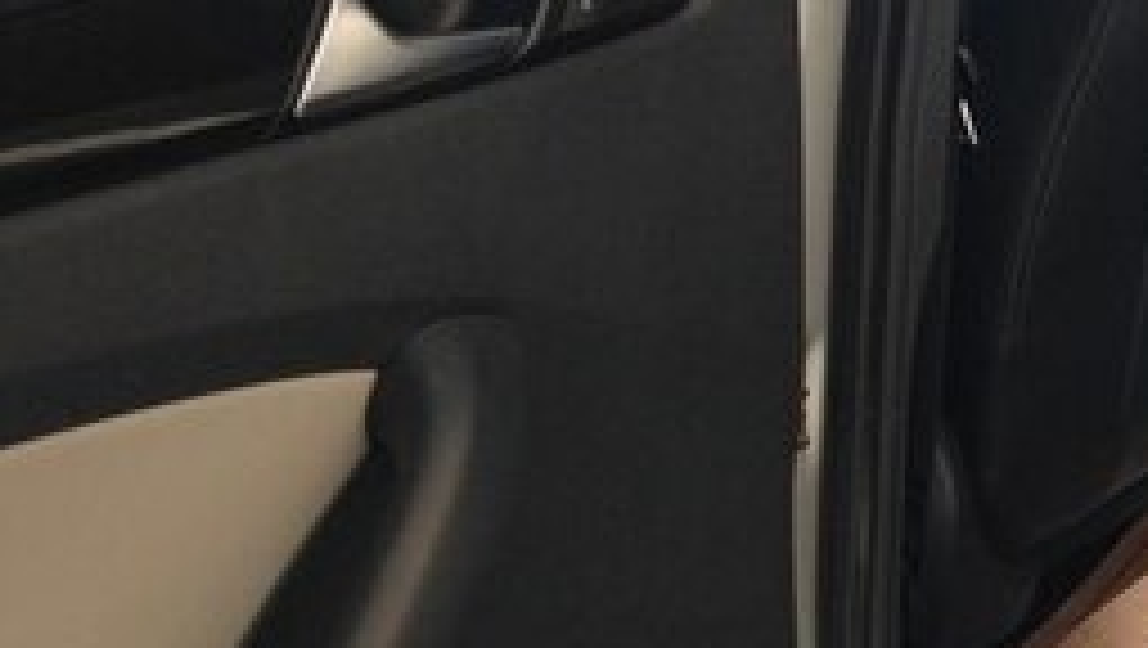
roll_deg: +1.7
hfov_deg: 21.2
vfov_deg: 12.5
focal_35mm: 93
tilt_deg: -6.8
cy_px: -290
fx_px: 2834
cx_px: 1405
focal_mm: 4.12
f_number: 2.4
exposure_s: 1/252
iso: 50
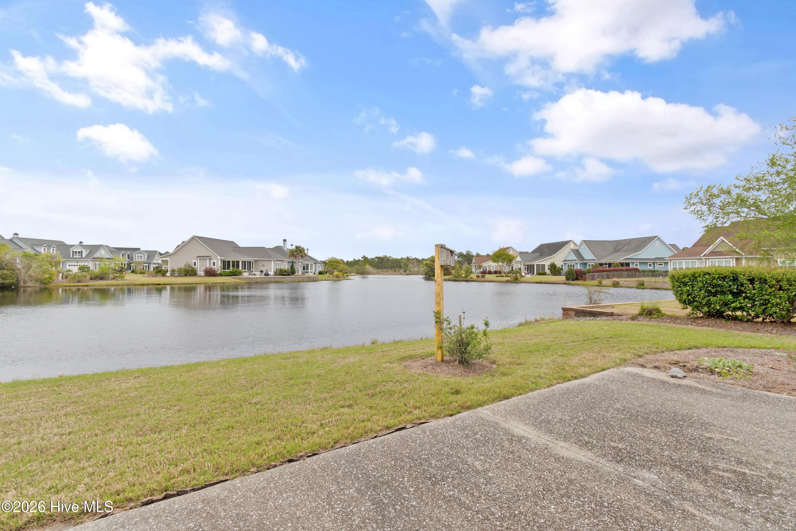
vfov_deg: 77.3
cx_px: 398
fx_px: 332
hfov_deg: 100.4
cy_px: 266
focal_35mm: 15
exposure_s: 1/160
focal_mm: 10
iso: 100
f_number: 6.3
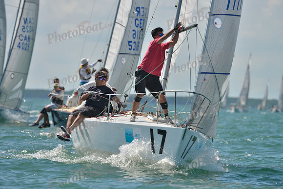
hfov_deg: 5.2
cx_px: 142
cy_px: 94
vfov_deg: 3.4
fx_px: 3145
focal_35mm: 400
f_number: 6.3
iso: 200
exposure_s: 1/1250
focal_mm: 400
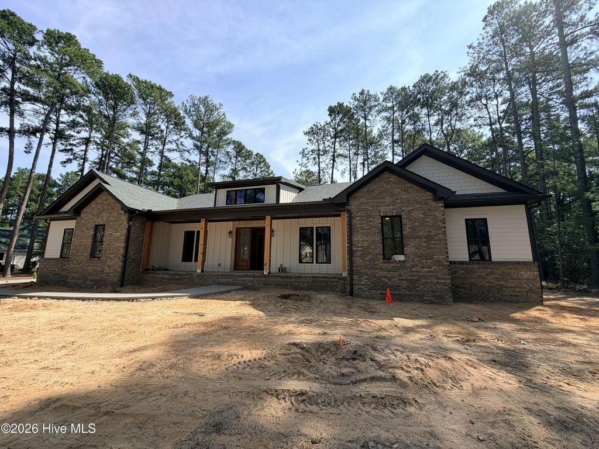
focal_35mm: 14
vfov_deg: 85.7
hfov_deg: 102.1
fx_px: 242
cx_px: 300
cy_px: 224
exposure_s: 1/770
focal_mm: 2.22
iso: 32
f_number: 2.2
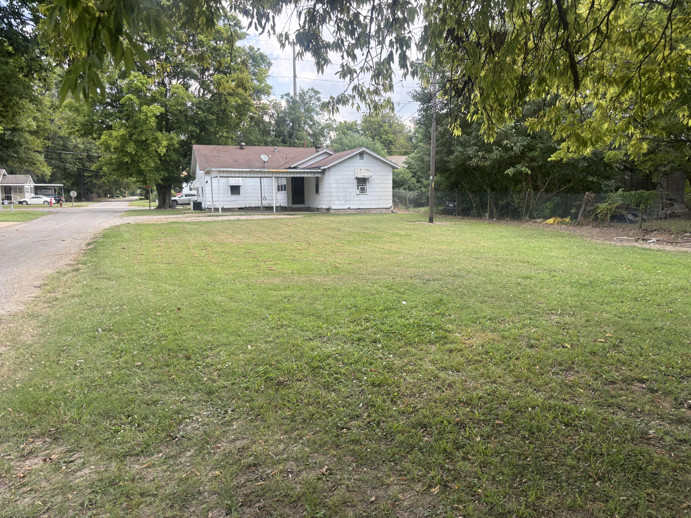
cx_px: 346
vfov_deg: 53.1
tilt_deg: -7.3
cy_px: 259
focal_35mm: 26
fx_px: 519
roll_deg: +0.4
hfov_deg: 67.3
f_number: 1.6
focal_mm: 5.96
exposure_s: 1/471
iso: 50
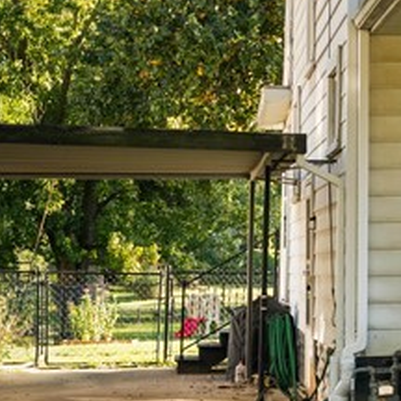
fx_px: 1625
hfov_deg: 12.9
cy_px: 50
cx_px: 696
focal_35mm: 124
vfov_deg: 13.9
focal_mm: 29
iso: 320
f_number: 8
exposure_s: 1/13
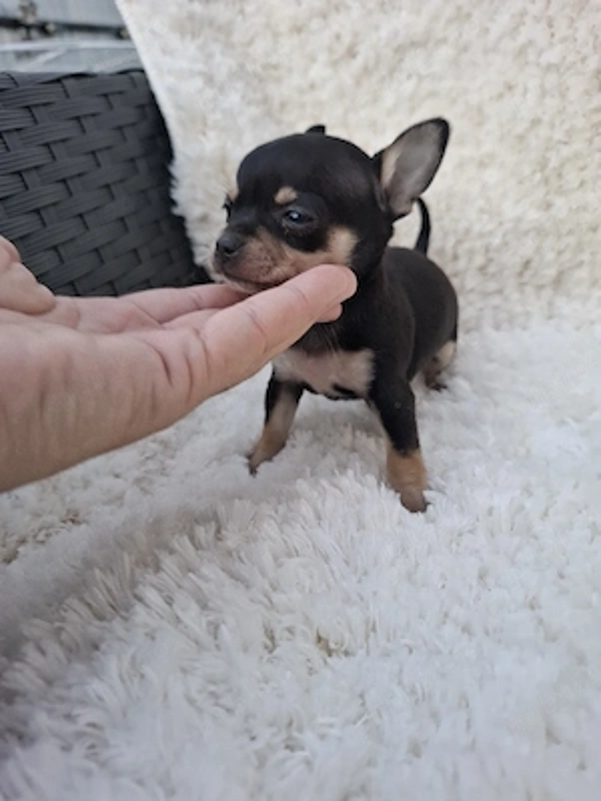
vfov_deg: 73.9
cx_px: 300
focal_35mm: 23
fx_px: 532
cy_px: 400
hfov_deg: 58.9
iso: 100
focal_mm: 5.54
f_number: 1.8
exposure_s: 1/100
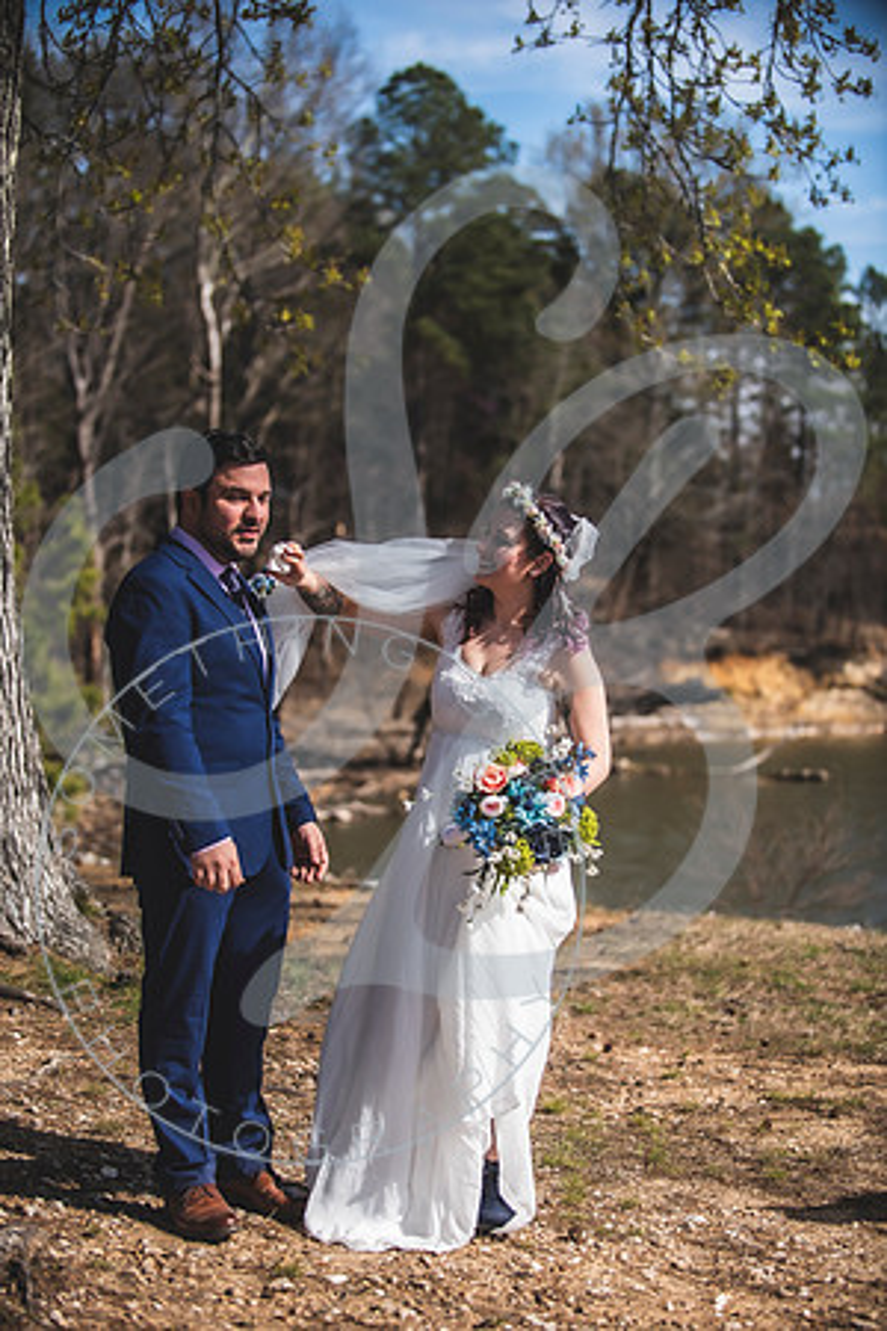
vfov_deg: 28.8
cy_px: 666
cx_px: 444
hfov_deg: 19.5
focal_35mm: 70
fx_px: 2587
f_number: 2.8
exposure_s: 1/2500
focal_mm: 70
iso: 100
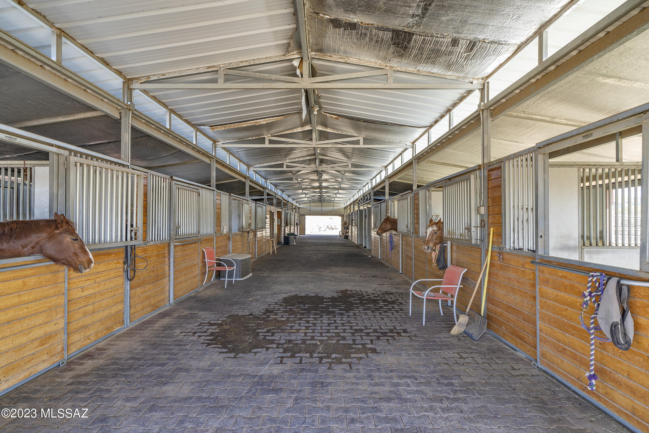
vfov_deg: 73.7
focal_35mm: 16
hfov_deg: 96.7
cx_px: 324
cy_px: 216
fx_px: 288
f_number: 5.6
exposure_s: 1/20
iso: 100
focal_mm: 16
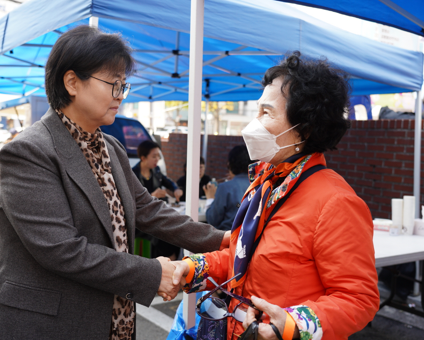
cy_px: 167
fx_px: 477
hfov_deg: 47.9
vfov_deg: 39.2
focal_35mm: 38
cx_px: 194
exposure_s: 1/250
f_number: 4
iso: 400
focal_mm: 33
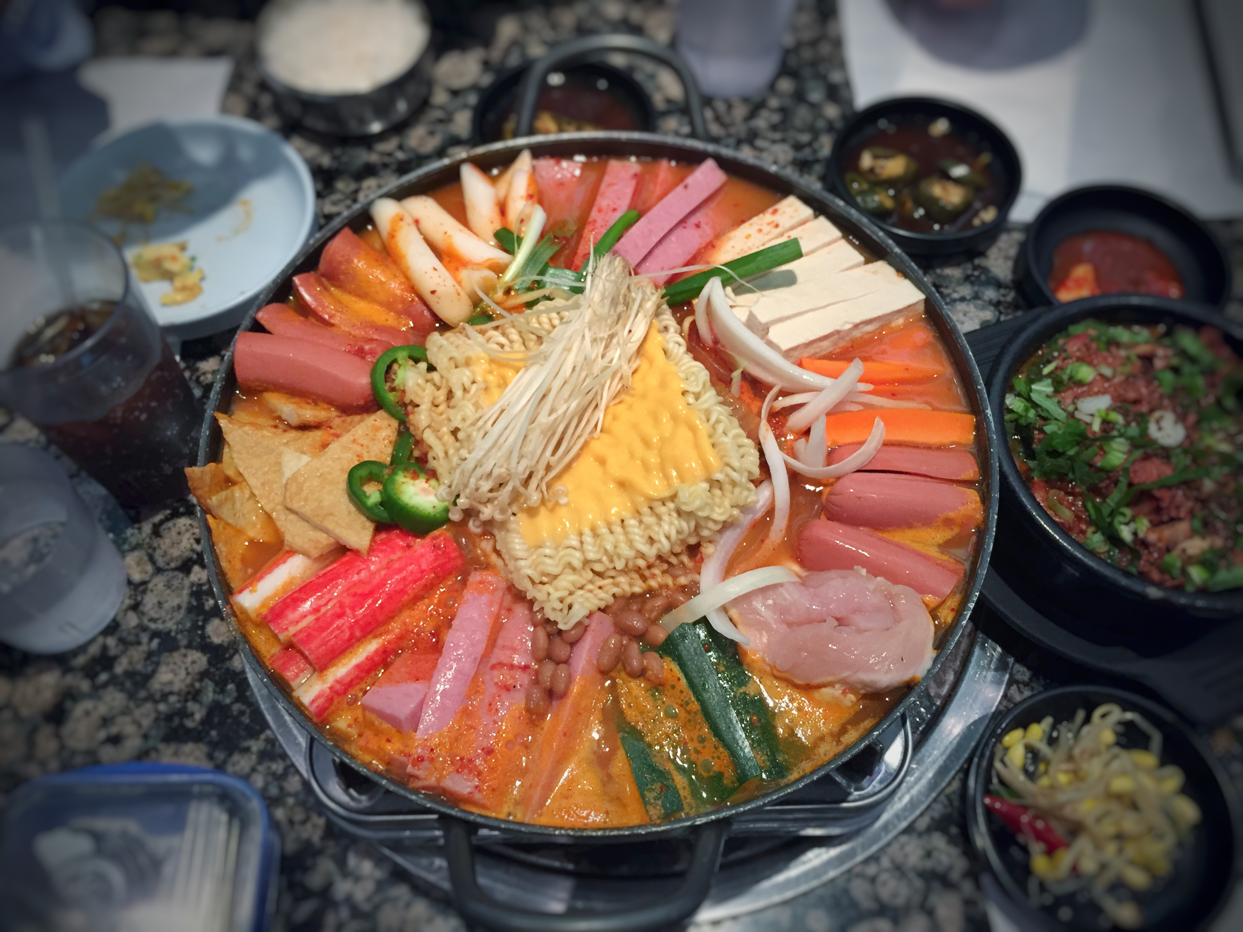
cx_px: 622
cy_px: 466
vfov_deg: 48.2
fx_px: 1041
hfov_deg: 61.7
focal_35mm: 29
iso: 100
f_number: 2.2
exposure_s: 1/30
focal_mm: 4.15
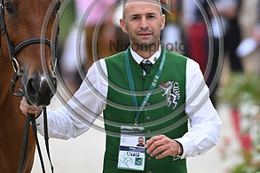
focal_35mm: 793
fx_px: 5724
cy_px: 34
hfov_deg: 2.6
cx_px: 122
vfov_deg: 1.7
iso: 560
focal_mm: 400
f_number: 5.6
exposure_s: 1/1600
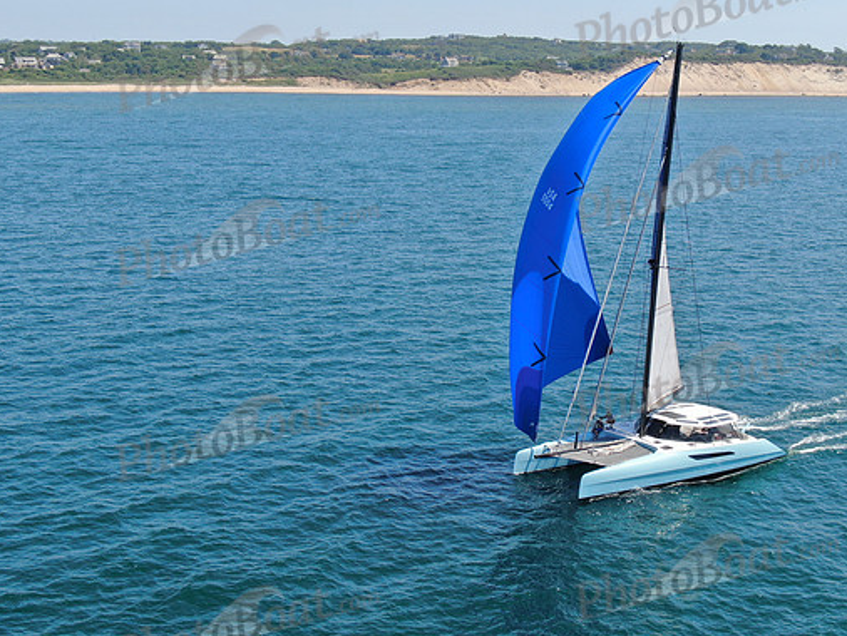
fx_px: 1346
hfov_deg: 34.9
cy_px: 309
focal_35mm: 55
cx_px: 479
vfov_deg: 26.6
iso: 100
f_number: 3.8
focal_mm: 8.6
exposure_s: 1/640
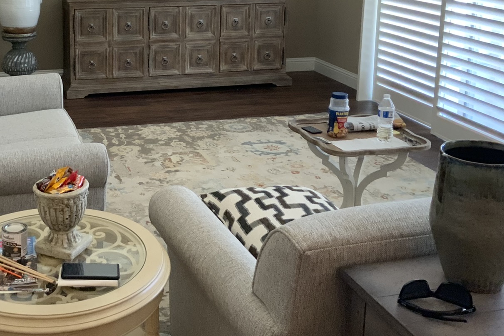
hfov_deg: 38.0
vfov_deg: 25.8
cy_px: 45
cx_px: 133
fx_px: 714
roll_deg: +0.6
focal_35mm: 51
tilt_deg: -10.6
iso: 160
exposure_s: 1/60
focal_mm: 3
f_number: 1.8
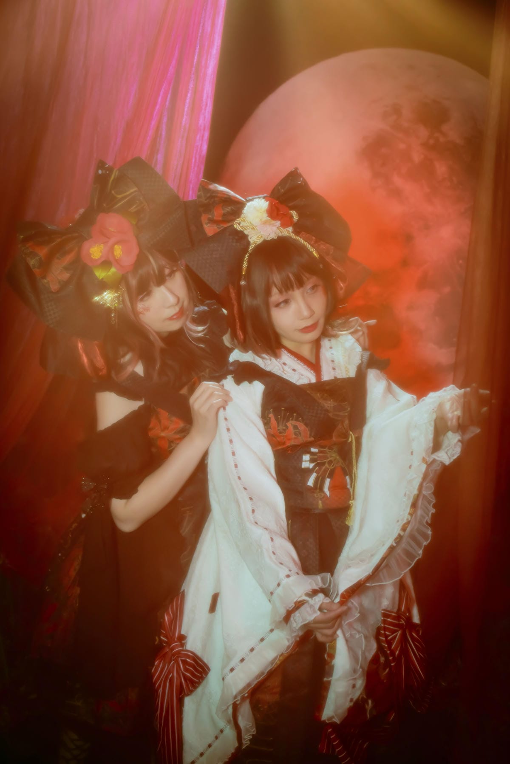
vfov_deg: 54.4
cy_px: 382
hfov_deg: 37.9
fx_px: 743
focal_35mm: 35
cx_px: 255
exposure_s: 1/200
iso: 400
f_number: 3.5
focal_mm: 35
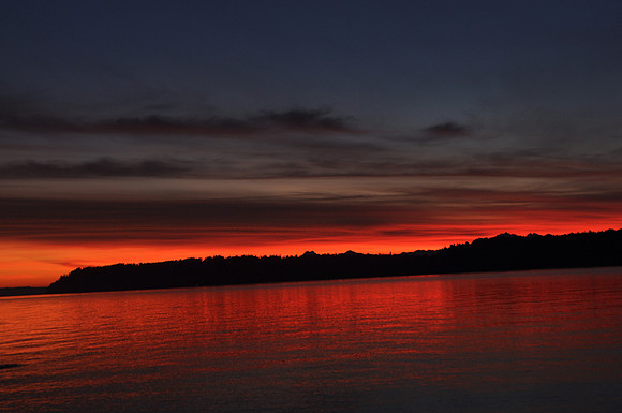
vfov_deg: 20.6
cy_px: 206
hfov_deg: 30.6
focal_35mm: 66
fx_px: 1139
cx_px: 311
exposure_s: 1/15
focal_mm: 44
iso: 200
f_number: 7.1
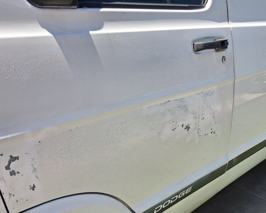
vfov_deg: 44.5
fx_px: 260
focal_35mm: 33
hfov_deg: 54.2
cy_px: 108
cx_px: 131
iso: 25
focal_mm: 4
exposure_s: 1/316
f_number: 1.8
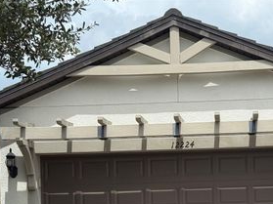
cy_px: 180
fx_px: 678
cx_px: 192
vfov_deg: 16.9
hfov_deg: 22.6
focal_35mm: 86
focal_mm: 6.76
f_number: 1.78
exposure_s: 1/5208
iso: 64
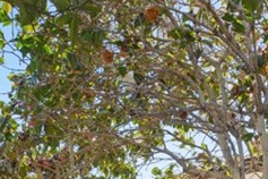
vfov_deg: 16.8
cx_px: 149
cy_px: 311
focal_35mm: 69
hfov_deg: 29.2
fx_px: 514
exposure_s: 1/160
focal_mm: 16
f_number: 9
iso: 125
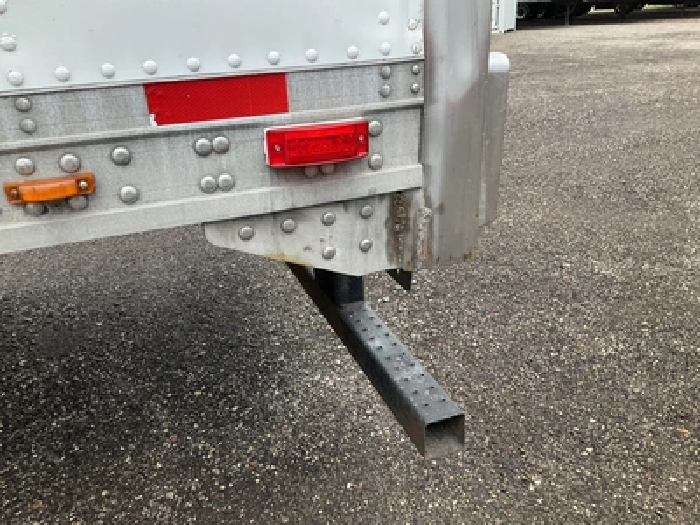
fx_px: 586
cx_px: 350
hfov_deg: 61.7
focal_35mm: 29
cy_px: 262
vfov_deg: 48.2
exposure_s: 1/122
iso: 32
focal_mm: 3
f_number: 1.8
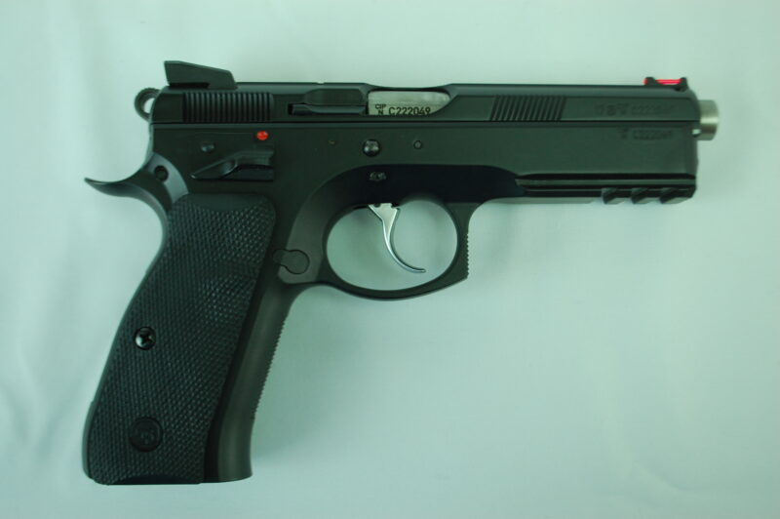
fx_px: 974
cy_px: 260
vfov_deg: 29.8
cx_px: 390
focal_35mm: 45
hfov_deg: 43.6
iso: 400
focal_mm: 30
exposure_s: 1/30
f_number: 4.8
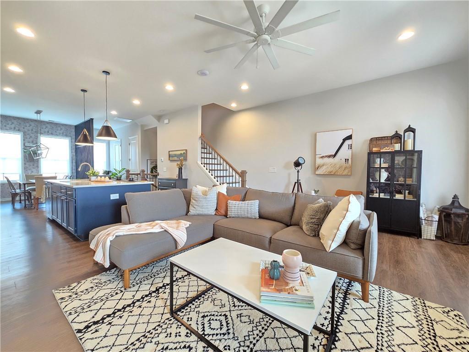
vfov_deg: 89.9
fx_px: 176
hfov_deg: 106.2
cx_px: 234
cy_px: 176
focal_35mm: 13
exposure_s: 1/60
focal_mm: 2.2
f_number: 2.2
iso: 320
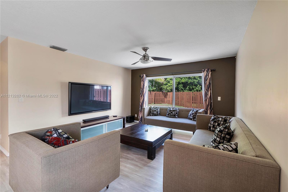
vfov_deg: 77.3
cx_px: 144
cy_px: 96
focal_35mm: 15
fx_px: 120
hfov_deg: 100.4
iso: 160
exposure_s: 1/5
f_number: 11
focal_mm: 10
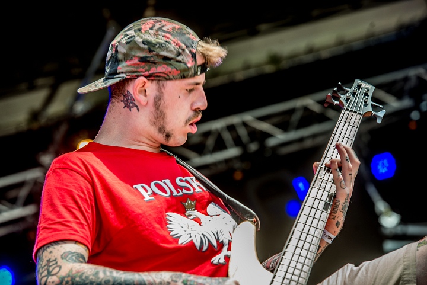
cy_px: 142
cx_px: 214
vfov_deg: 9.2
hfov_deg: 13.7
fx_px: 1780
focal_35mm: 150
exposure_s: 1/100
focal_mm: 150
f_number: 5
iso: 80
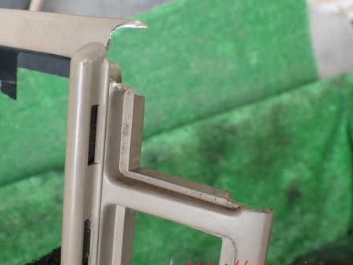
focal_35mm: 40
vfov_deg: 35.8
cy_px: 103
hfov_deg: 46.3
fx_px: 408
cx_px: 129
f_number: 2.3
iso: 200
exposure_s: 1/125
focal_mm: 5.4
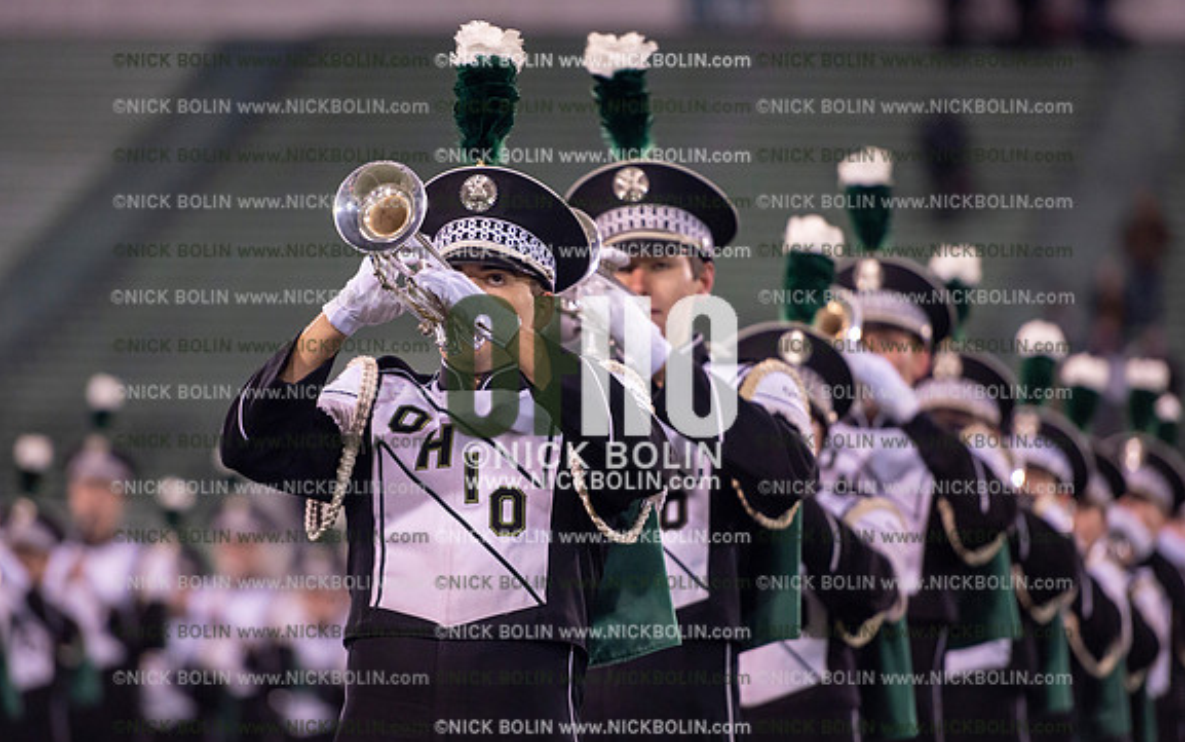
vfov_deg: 6.4
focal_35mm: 205
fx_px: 6622
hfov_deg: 10.2
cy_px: 394
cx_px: 591
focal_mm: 200
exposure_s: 1/1250
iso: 2500
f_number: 2.8
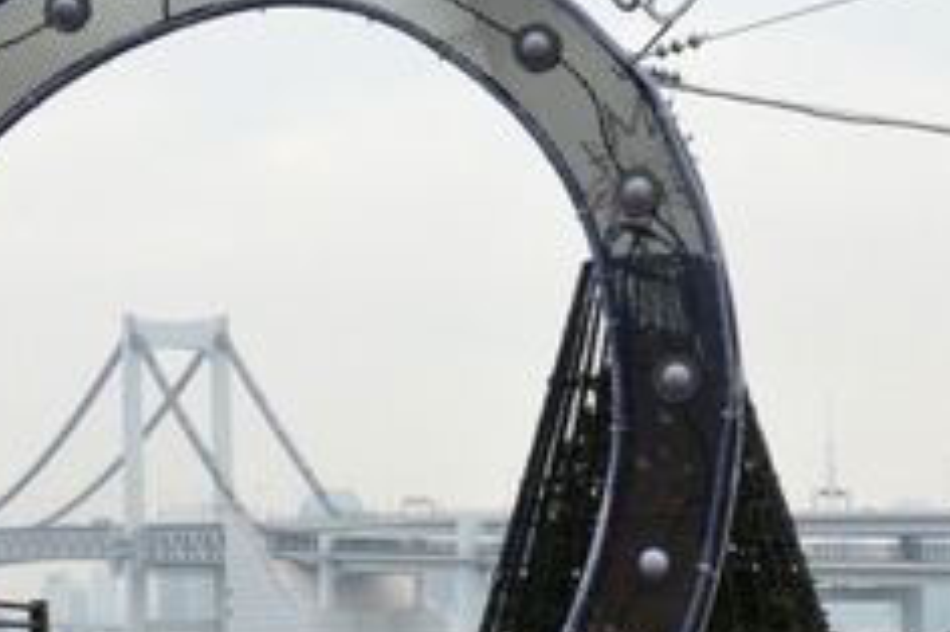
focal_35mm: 132
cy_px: 660
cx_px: 72
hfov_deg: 15.3
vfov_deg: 10.3
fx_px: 3481
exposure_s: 1/60
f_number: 10
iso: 360
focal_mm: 26
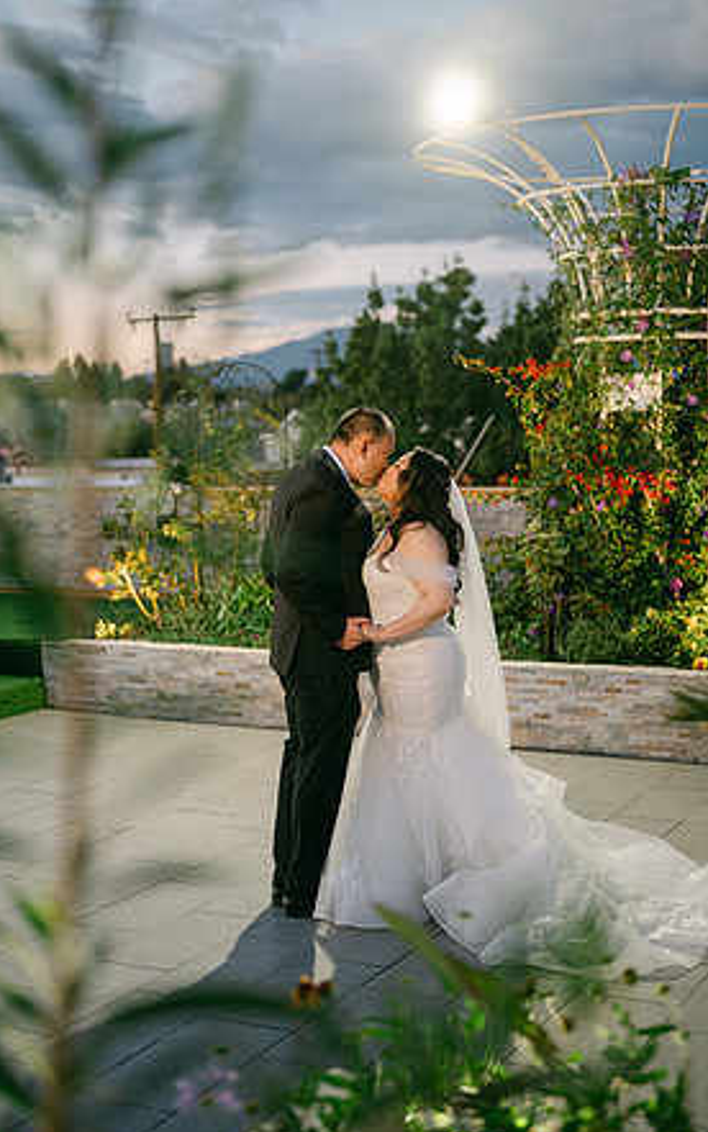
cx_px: 357
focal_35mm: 52
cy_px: 575
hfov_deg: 24.9
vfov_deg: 38.9
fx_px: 1604
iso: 400
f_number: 1.8
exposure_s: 1/80
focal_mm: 50
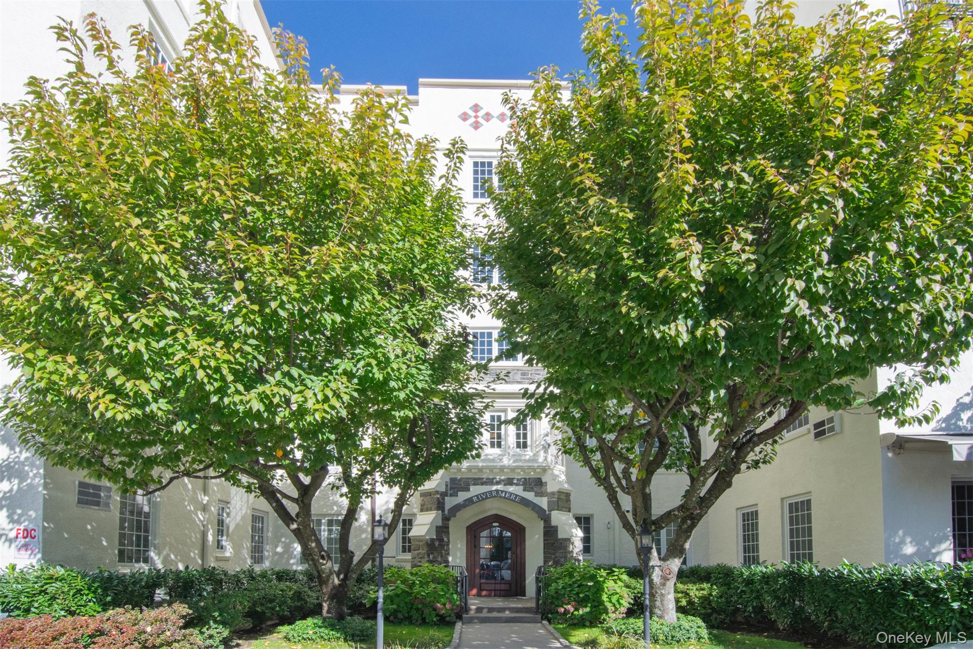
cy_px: 324
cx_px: 486
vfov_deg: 72.0
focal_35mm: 16
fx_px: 446
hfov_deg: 95.0
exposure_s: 1/320
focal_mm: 11
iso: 640
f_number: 14
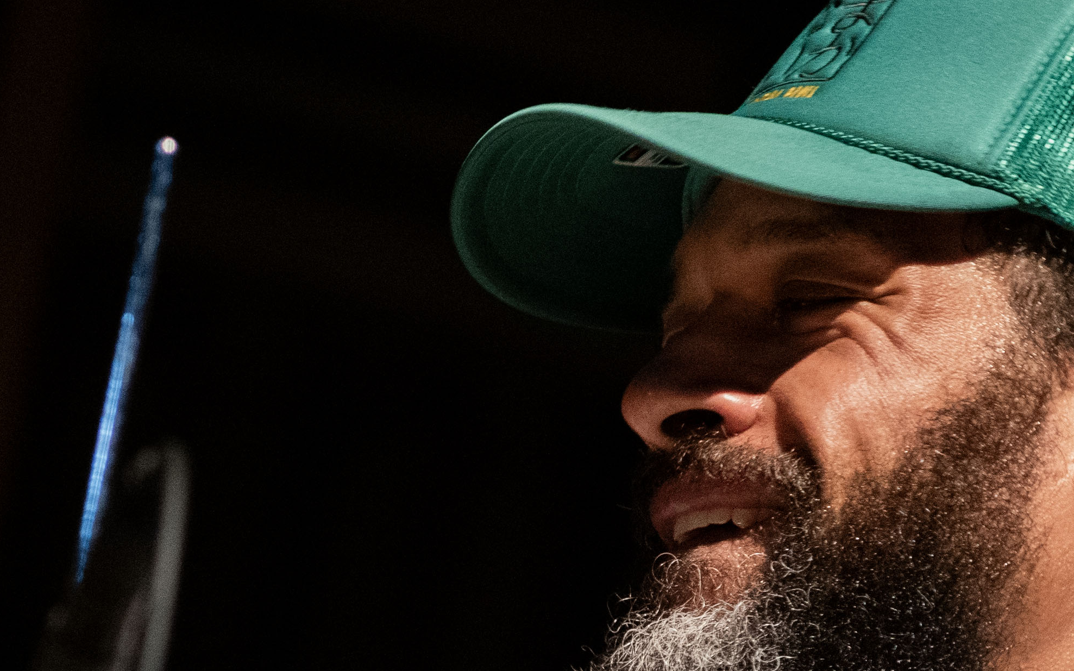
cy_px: 628
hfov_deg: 4.4
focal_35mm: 481
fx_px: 14077
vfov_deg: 2.7
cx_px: 193
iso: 8000
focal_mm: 155
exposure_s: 1/125
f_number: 5
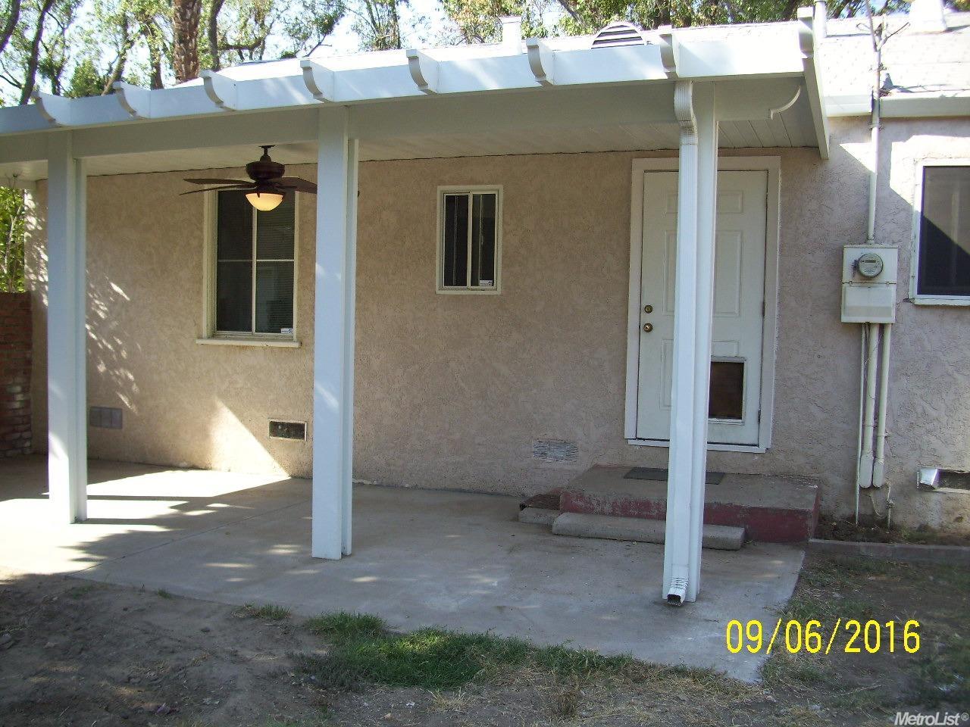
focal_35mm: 34
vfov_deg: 41.8
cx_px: 485
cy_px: 364
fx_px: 953
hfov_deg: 54.0
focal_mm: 5.7
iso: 80
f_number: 2.9
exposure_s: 1/250
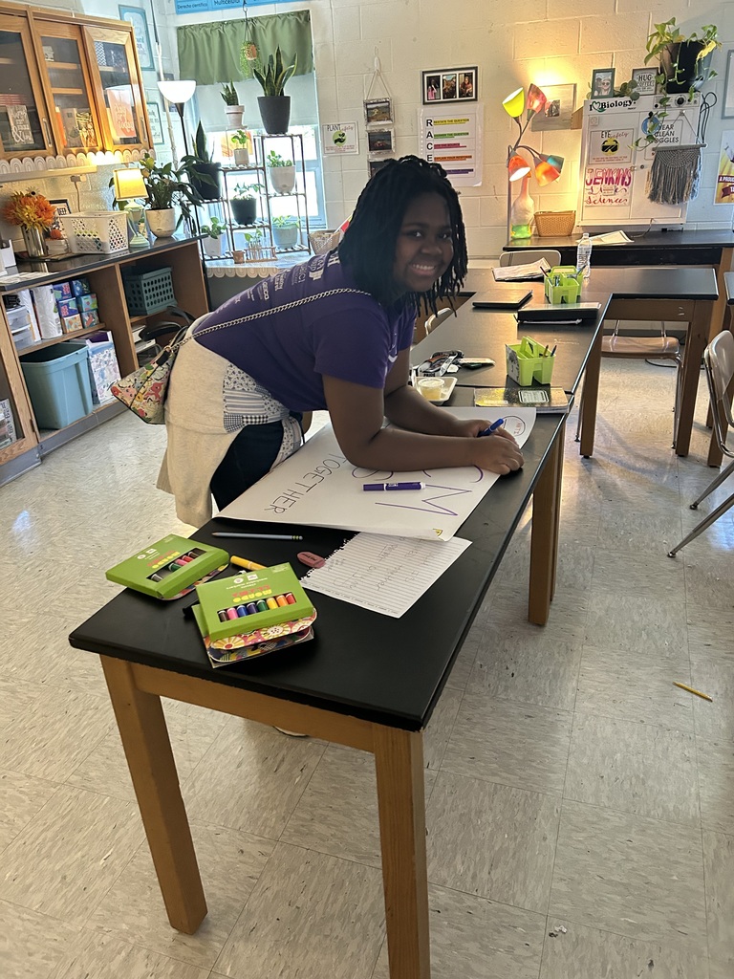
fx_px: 735
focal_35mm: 26
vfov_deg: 67.3
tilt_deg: -23.6
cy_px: 490
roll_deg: +0.5
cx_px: 367
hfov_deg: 53.1
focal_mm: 5.7
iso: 500
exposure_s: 1/60
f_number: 1.5
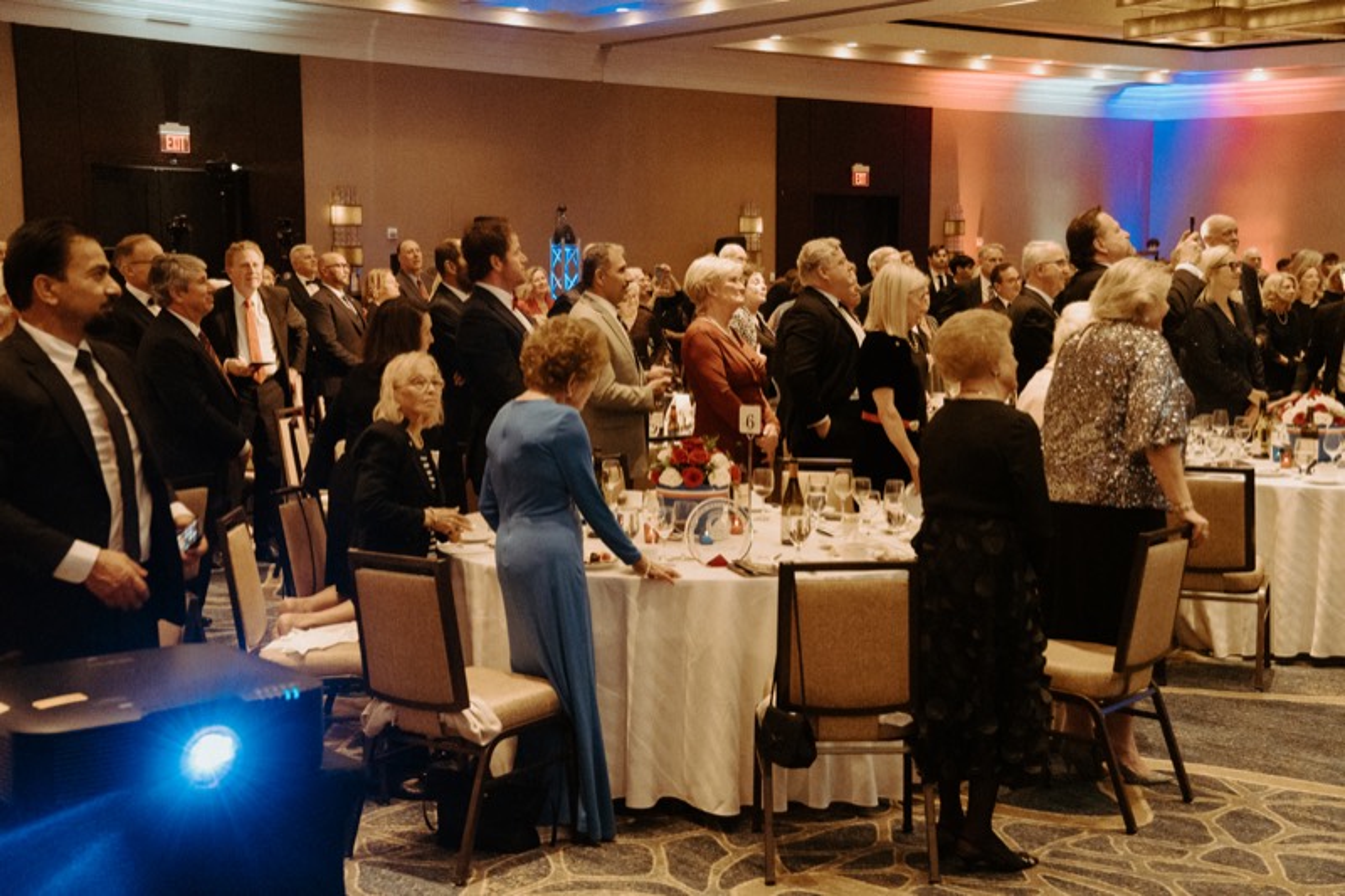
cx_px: 672
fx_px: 1905
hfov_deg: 38.9
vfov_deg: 26.5
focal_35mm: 51
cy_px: 448
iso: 6400
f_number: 3.2
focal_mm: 34
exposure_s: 1/100
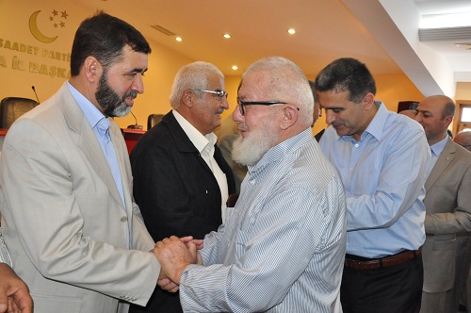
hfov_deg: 59.6
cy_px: 156
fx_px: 412
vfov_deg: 41.6
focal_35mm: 32
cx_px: 236
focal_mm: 21
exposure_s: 1/60
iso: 3200
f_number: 5.6
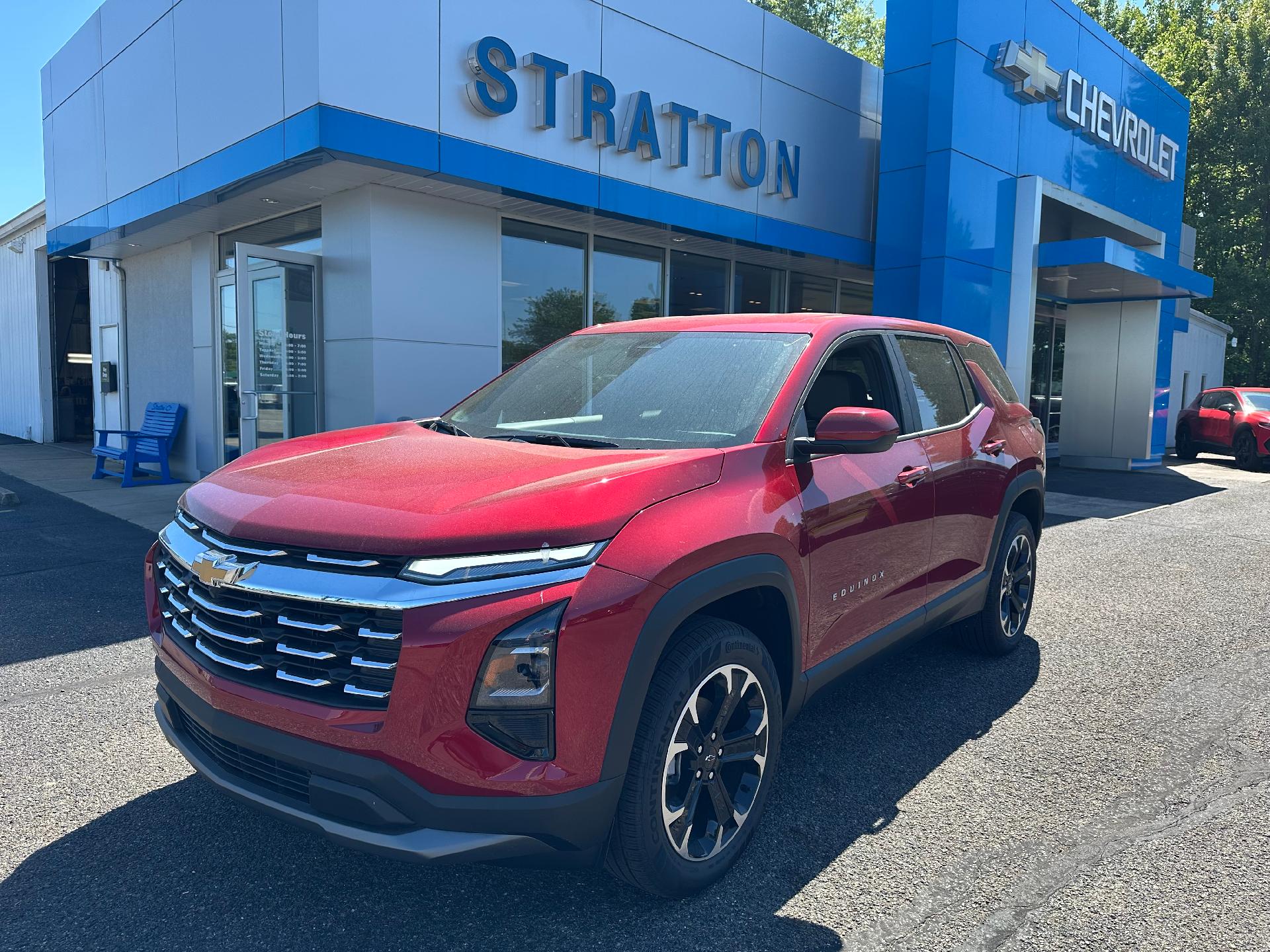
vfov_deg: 56.8
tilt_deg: -5.0
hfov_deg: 71.6
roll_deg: -1.0
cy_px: 476
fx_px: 881
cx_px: 635
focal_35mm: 24
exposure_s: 1/1517
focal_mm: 6.86
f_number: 1.78
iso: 80
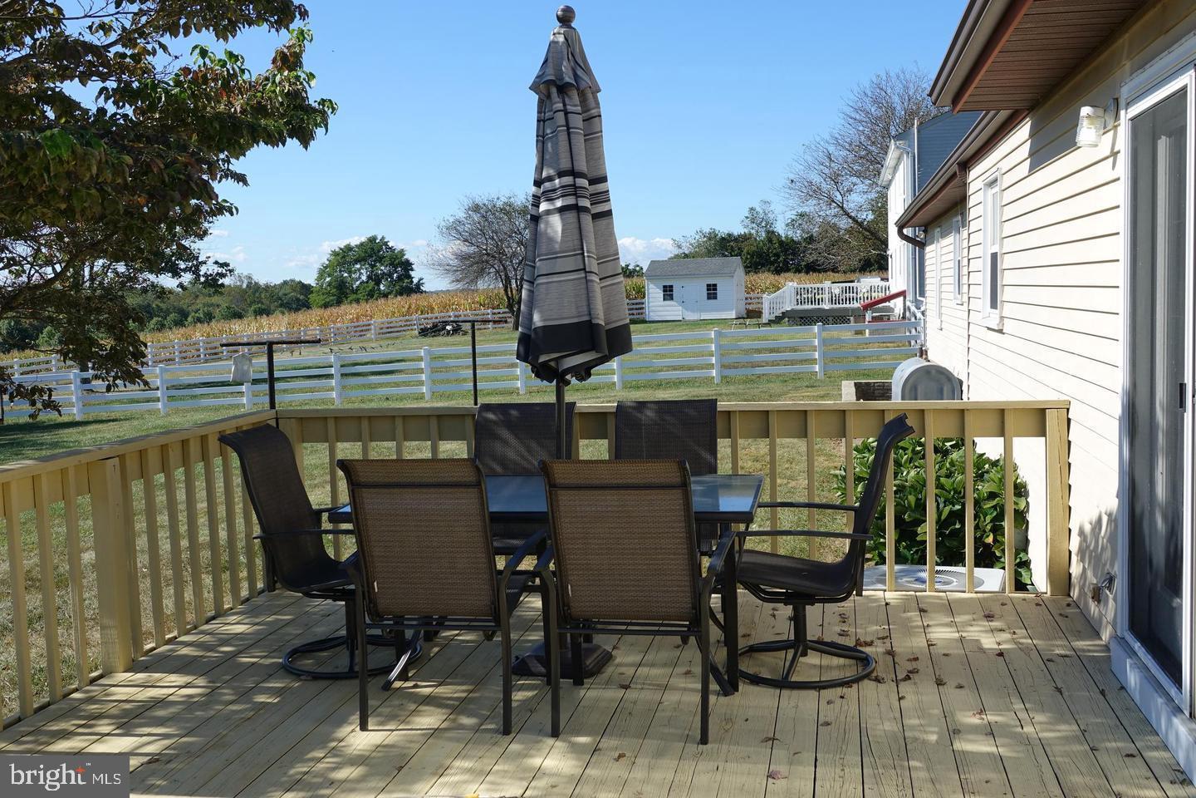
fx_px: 1196
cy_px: 399
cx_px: 598
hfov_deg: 53.1
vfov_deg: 36.9
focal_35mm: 36
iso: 100
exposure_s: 1/640
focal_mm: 13.31
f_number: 4
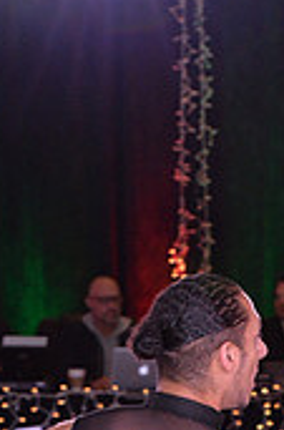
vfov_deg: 5.5
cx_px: 305
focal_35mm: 374
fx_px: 4452
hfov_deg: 3.6
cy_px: 654
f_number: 7.1
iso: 2000
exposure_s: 1/250
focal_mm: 110
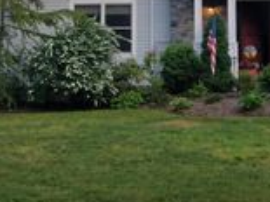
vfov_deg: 16.7
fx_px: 655
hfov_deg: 23.2
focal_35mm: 84
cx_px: 183
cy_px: -44
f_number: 1.7
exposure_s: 1/235
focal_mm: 4.2
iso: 50
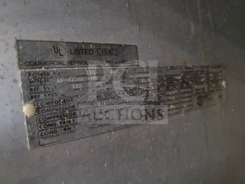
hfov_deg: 73.9
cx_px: 122
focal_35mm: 23
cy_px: 92
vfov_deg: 58.9
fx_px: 163
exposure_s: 1/15
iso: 1600
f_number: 1.7
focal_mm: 6.3
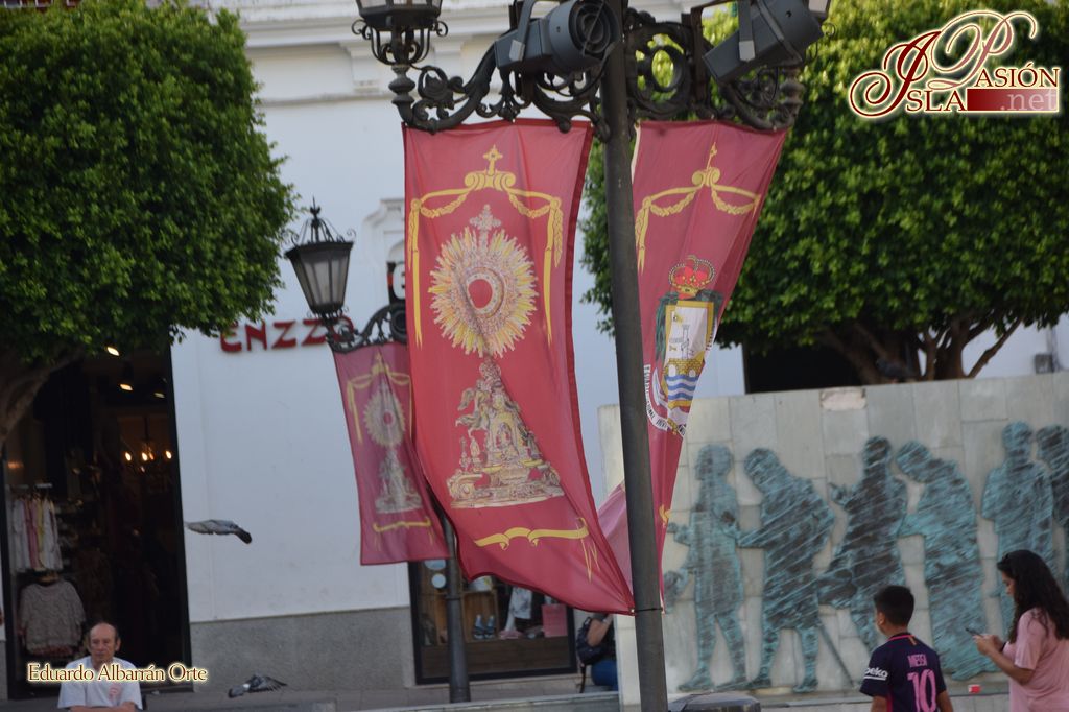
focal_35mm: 158
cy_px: 356
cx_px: 534
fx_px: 4675
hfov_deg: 13.0
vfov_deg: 8.7
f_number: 5.3
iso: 800
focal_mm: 105
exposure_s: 1/800
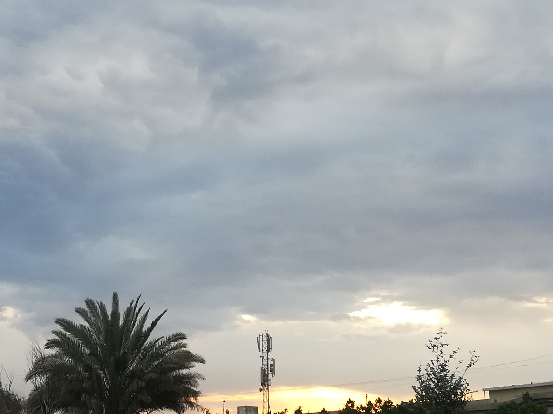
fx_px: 990
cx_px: 209
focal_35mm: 62
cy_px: 230
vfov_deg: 23.6
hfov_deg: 31.1
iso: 50
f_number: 2.2
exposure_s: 1/115
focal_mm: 3.83
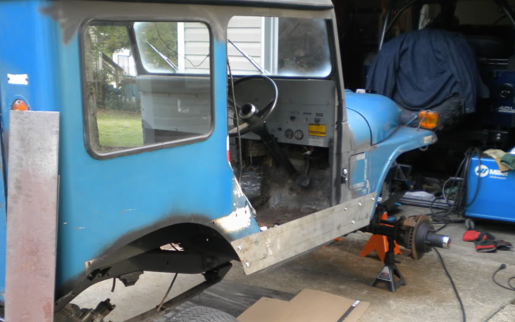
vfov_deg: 28.0
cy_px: 182
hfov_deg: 43.3
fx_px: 646
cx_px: 203
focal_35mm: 46
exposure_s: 1/57
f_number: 3.1
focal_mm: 6.3
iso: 122
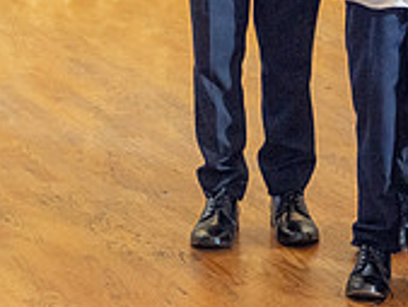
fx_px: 3208
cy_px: -110
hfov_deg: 7.3
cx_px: 298
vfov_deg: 5.4
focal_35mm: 272
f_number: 4
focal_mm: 52
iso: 800
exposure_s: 1/125
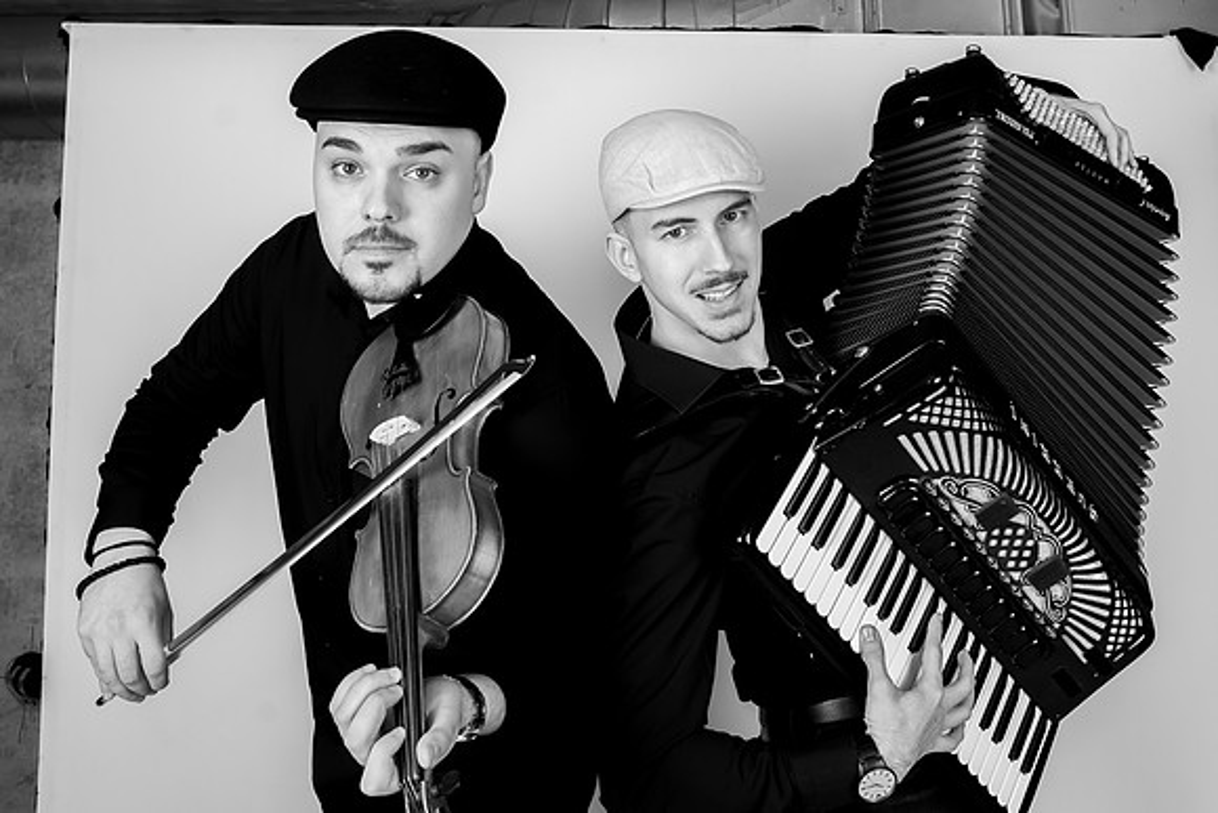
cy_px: 196
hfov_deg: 52.1
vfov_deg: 35.6
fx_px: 1233
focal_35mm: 36
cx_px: 753
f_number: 6.3
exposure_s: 1/80
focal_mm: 24
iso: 100
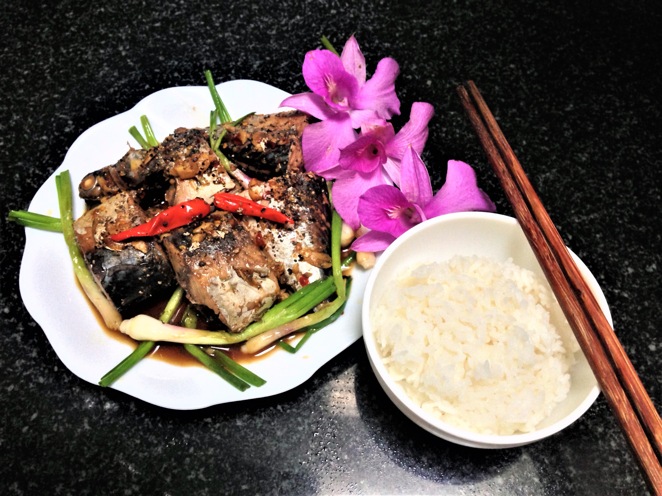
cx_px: 331
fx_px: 631
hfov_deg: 55.4
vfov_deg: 42.9
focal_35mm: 33
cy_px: 248
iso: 125
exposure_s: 1/20
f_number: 2.4
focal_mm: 4.12
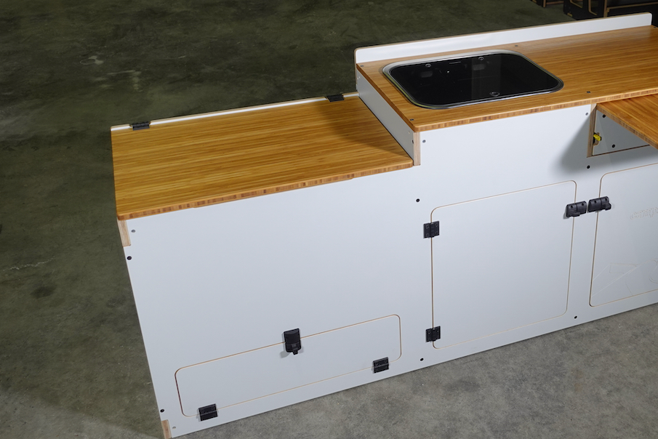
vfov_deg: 32.5
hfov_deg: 46.3
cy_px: 162
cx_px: 462
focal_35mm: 41
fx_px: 750
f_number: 2.8
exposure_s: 1/60
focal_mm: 11.4
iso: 125
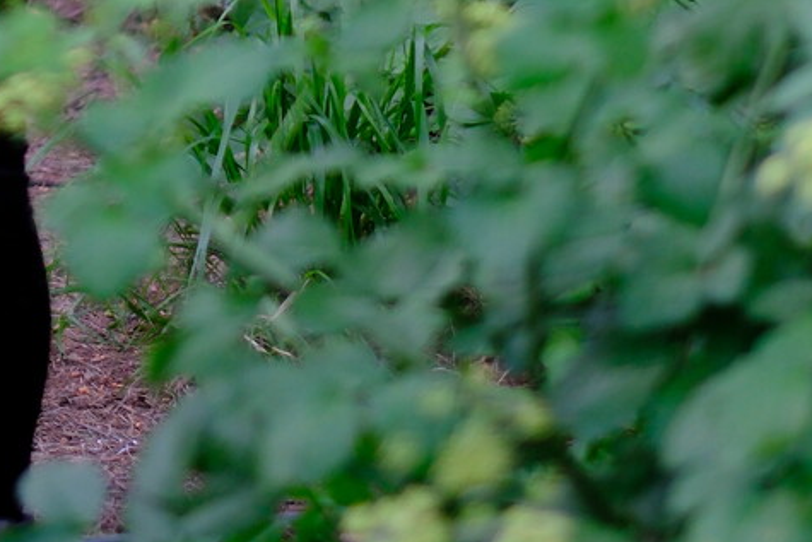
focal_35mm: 318
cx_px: -36
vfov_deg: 4.3
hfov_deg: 6.5
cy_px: -595
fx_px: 7174
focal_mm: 56
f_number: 1.2
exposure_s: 1/500
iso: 500
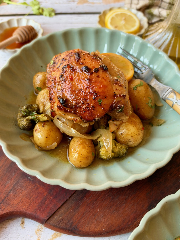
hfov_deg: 44.2
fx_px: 222
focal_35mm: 32
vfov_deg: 56.8
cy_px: 120
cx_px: 90
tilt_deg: -57.8
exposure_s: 1/121
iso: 160
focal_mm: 6.93
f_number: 1.8
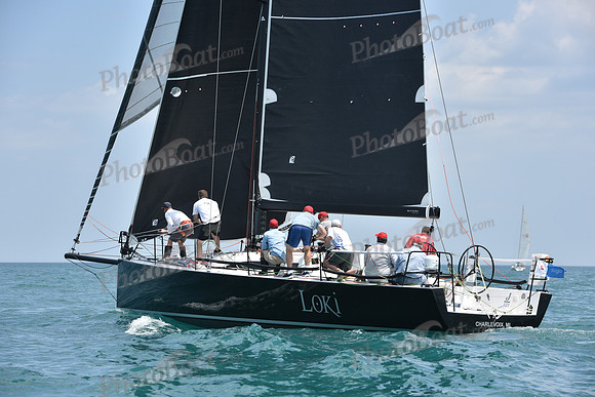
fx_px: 1984
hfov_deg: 17.1
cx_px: 298
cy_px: 198
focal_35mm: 120
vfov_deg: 11.4
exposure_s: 1/1250
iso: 250
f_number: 6.3
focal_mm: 120
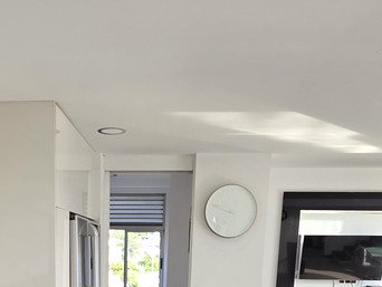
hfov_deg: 45.1
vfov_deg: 29.4
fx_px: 453
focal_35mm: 41
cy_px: 360
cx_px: 130
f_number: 1.9
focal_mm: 2.2
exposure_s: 1/120
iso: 125
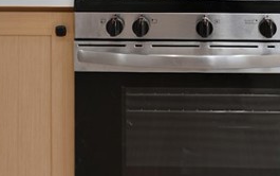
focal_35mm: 69
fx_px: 527
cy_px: -118
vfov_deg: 16.5
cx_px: 179
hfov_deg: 29.6
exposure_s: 1/15
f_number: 4
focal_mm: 17.5
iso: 250
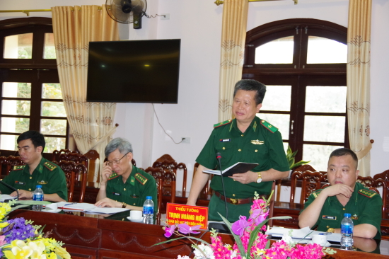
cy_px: 130
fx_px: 648
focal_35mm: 60
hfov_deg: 33.4
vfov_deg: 22.6
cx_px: 194
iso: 1600
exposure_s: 1/160
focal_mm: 40
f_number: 4.5
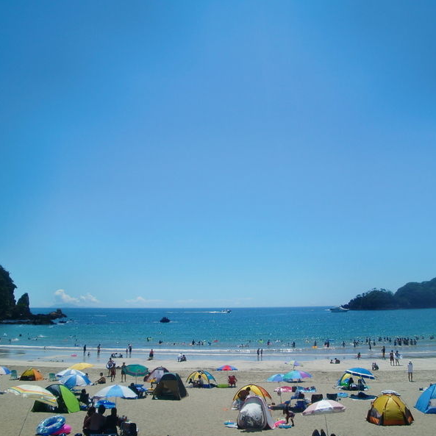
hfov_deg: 48.3
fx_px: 484
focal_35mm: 34
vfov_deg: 48.5
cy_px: 218
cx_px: 250
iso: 64
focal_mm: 4.65
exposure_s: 1/320
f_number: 7.8
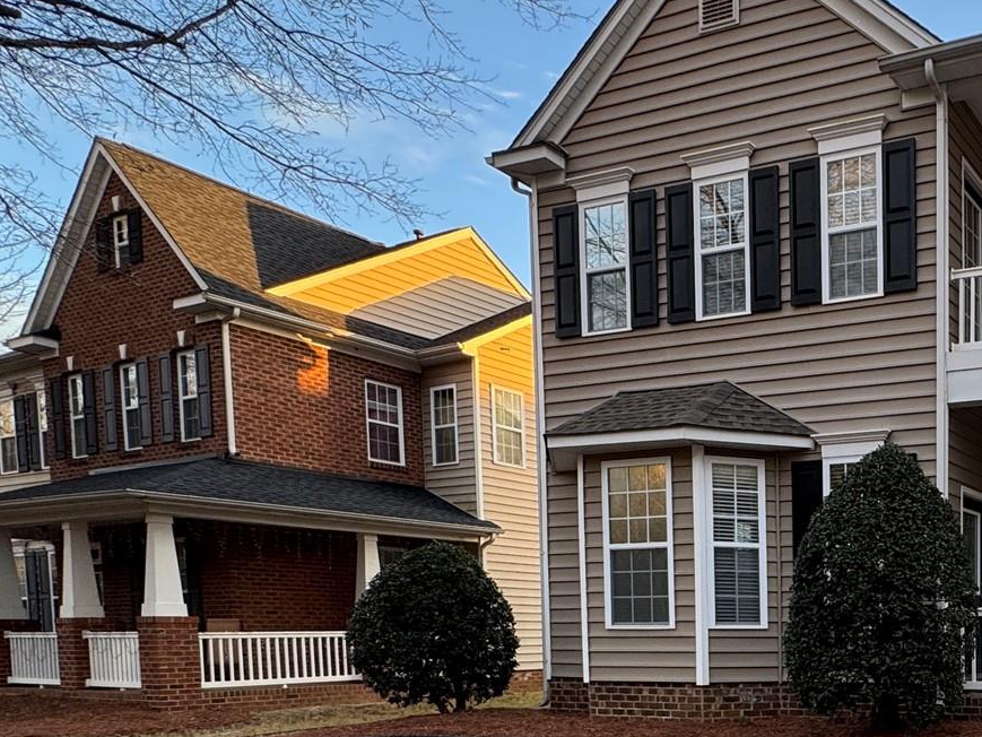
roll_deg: +0.2
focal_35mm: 33
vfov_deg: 39.4
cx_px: 1009
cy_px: 685
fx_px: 936
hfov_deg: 45.5
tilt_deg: -3.5
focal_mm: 2.22
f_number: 2.2
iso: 80
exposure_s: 1/99
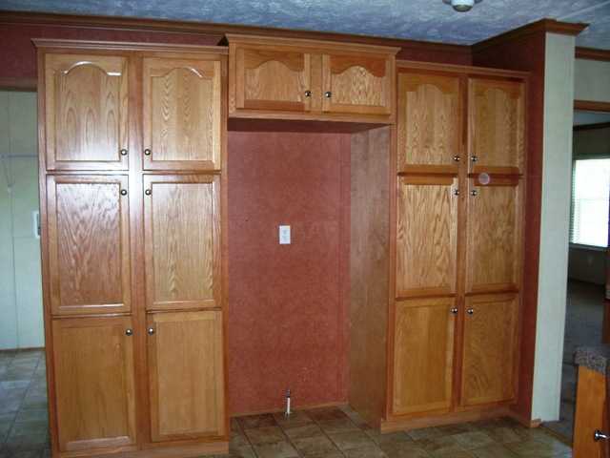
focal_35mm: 34
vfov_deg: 41.8
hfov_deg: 54.0
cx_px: 305
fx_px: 599
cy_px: 229
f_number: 2.7
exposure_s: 1/60
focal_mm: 5.6
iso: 80
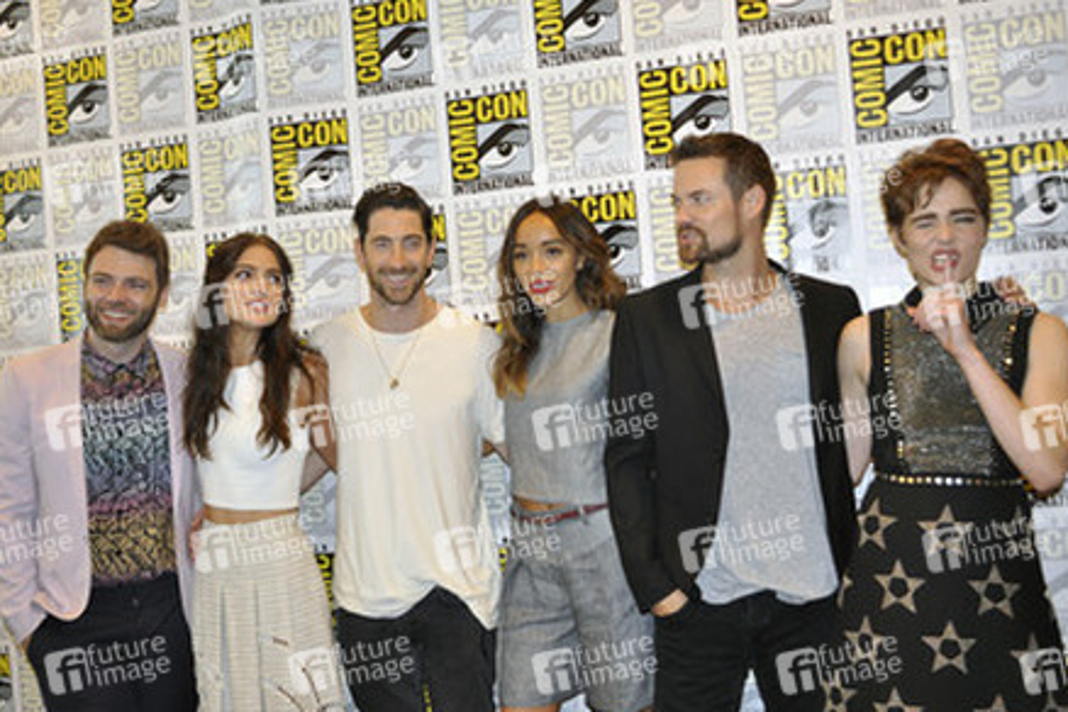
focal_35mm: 37
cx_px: 529
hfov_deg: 51.9
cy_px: 361
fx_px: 1098
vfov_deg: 35.9
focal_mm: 24
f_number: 4
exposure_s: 1/60
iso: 640
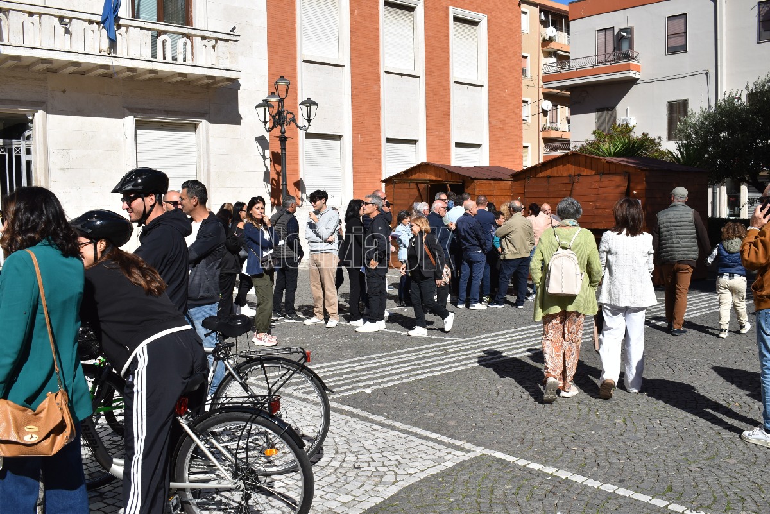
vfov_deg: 38.4
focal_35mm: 34
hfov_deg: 55.1
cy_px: 257
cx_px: 385
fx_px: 738
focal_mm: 23
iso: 100
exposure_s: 1/320
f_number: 9
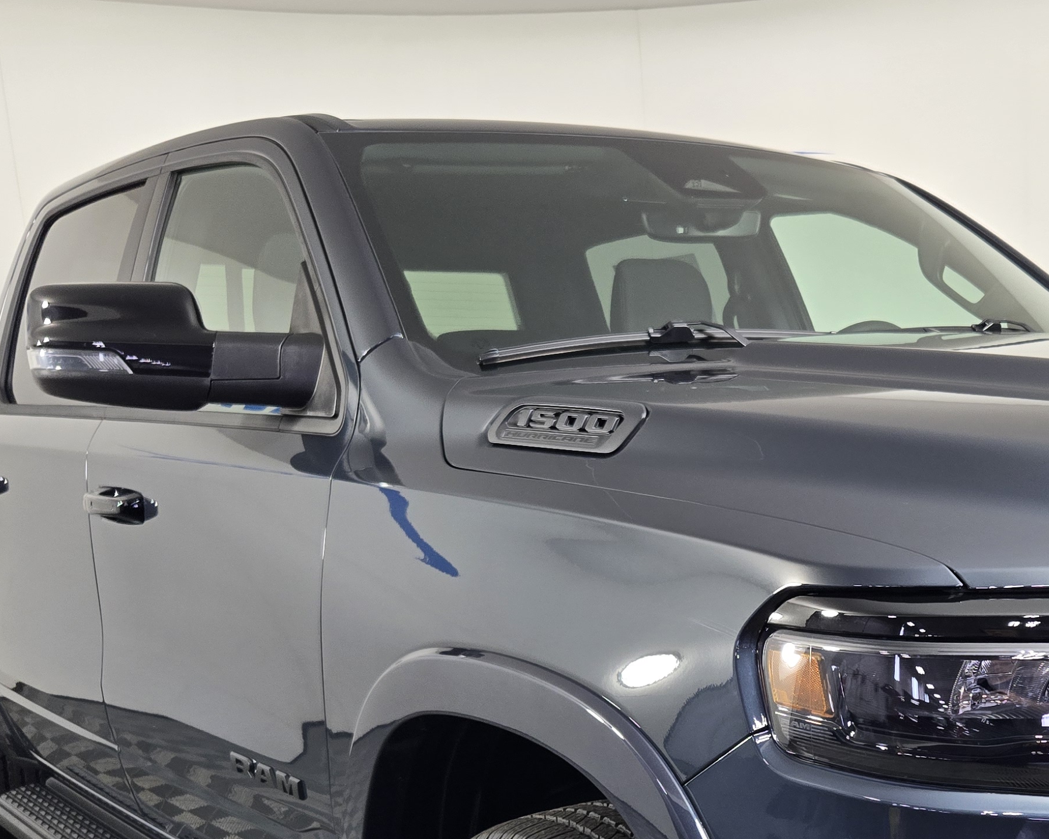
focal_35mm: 50
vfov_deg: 29.0
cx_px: 835
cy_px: 757
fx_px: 1552
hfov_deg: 36.1
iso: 80
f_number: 1.8
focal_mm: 5.4
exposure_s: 1/120
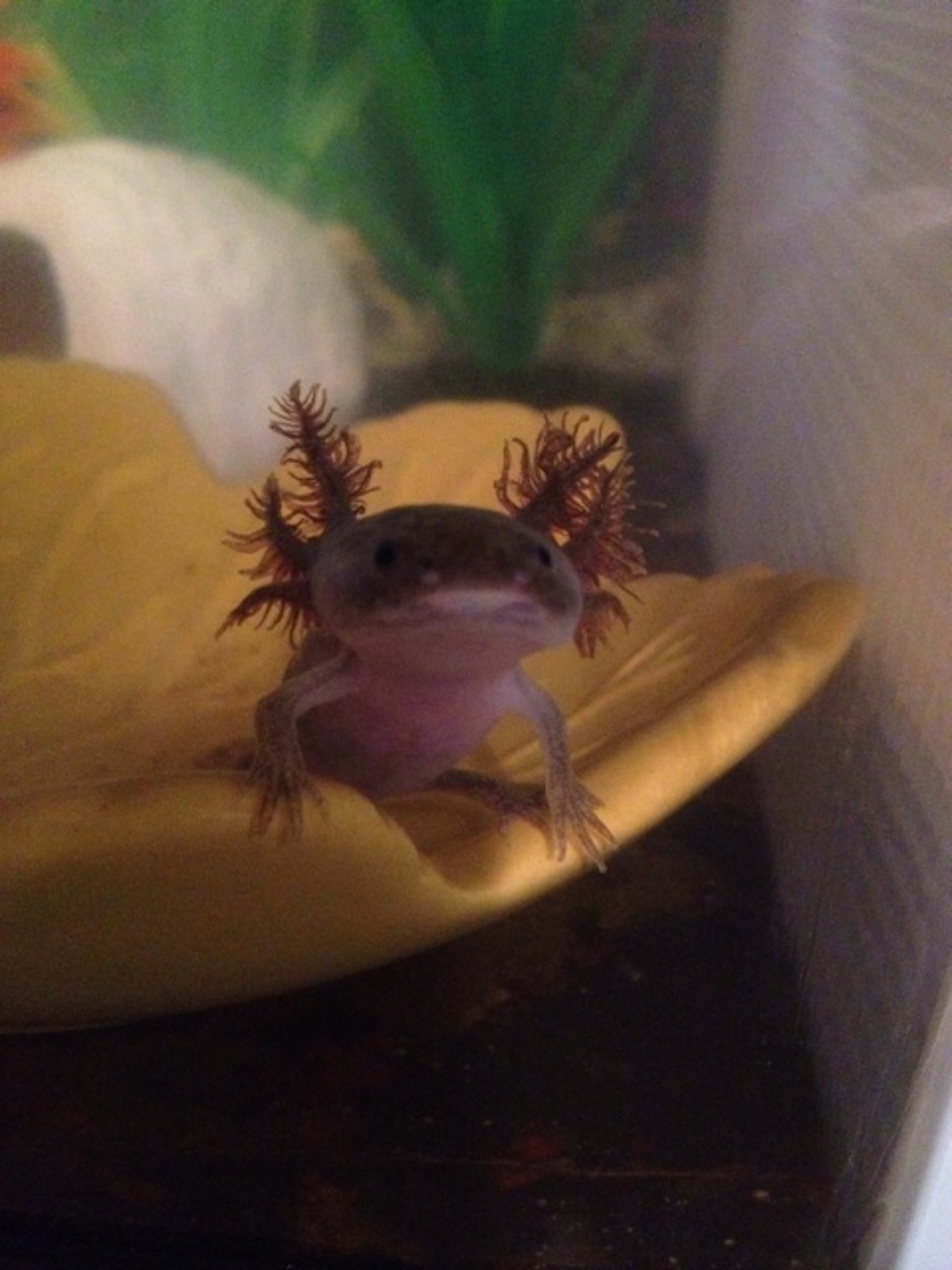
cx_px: 476
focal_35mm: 35
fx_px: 1283
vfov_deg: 52.6
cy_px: 635
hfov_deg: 40.7
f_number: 2.4
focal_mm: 4.28
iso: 800
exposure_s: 1/15
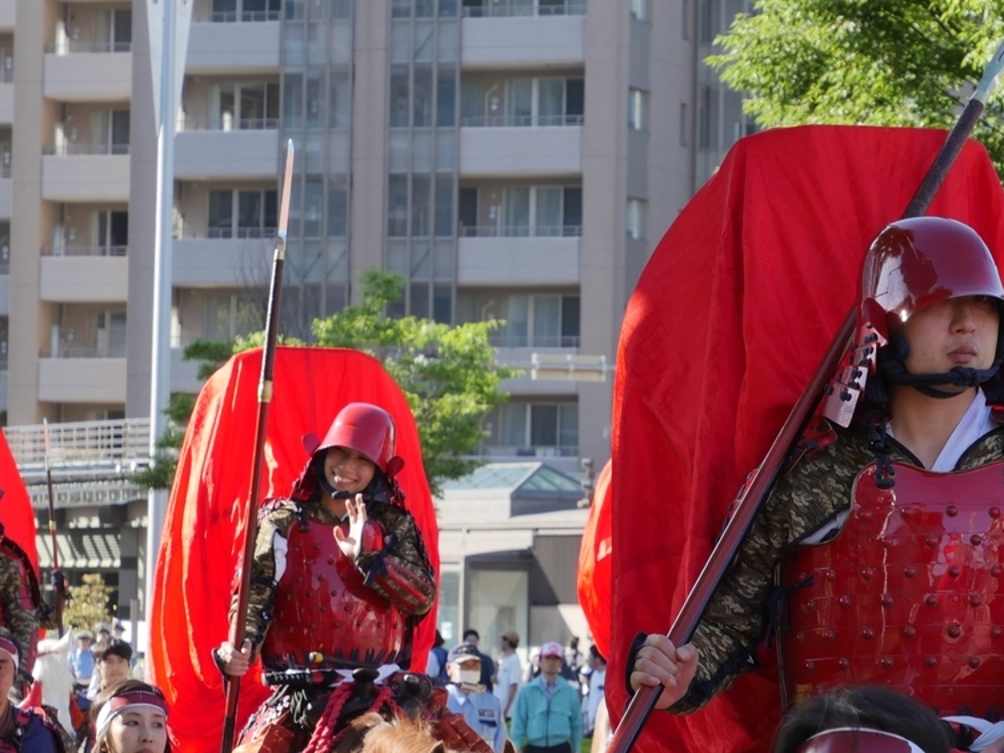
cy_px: 612
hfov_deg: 11.6
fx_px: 4931
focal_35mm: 170
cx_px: 875
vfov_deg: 8.7
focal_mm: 40
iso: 200
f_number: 5.3
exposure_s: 1/250
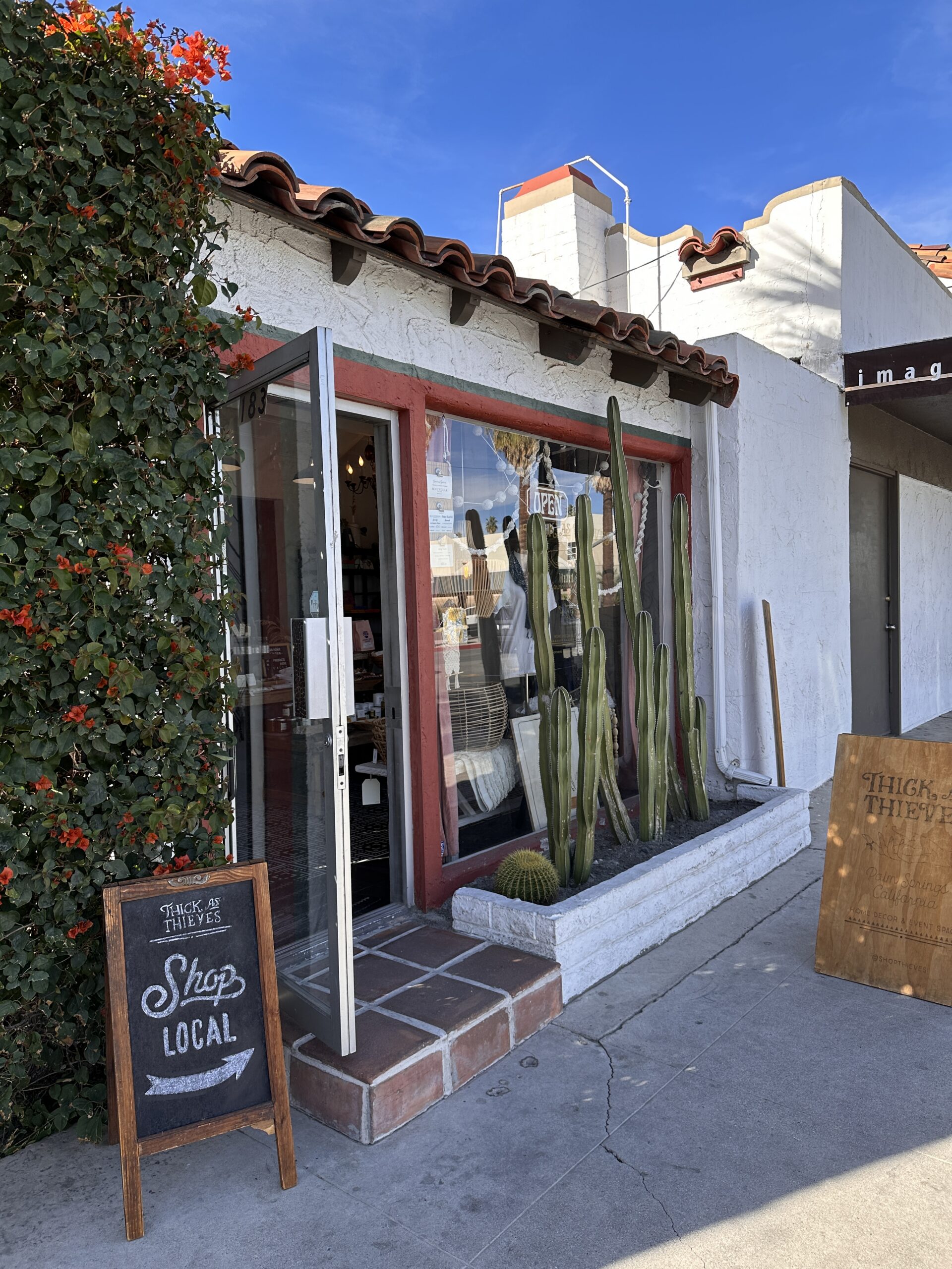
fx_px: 880
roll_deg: +1.4
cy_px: 634
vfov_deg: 71.6
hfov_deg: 56.8
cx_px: 476
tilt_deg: -1.2
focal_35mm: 24
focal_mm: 6.86
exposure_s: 1/1304
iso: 80
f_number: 1.78
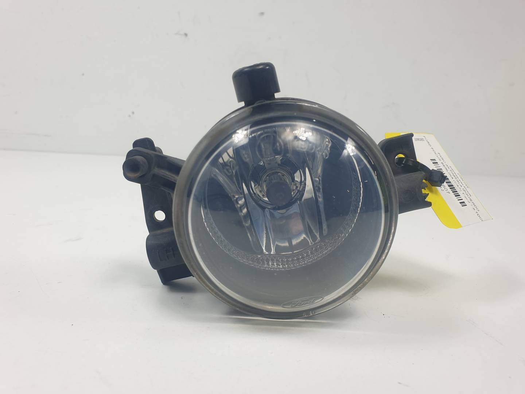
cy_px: 197
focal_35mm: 26
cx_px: 262
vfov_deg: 53.1
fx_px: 394
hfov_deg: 67.3
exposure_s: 1/203
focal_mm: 4.3
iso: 50
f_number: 2.4
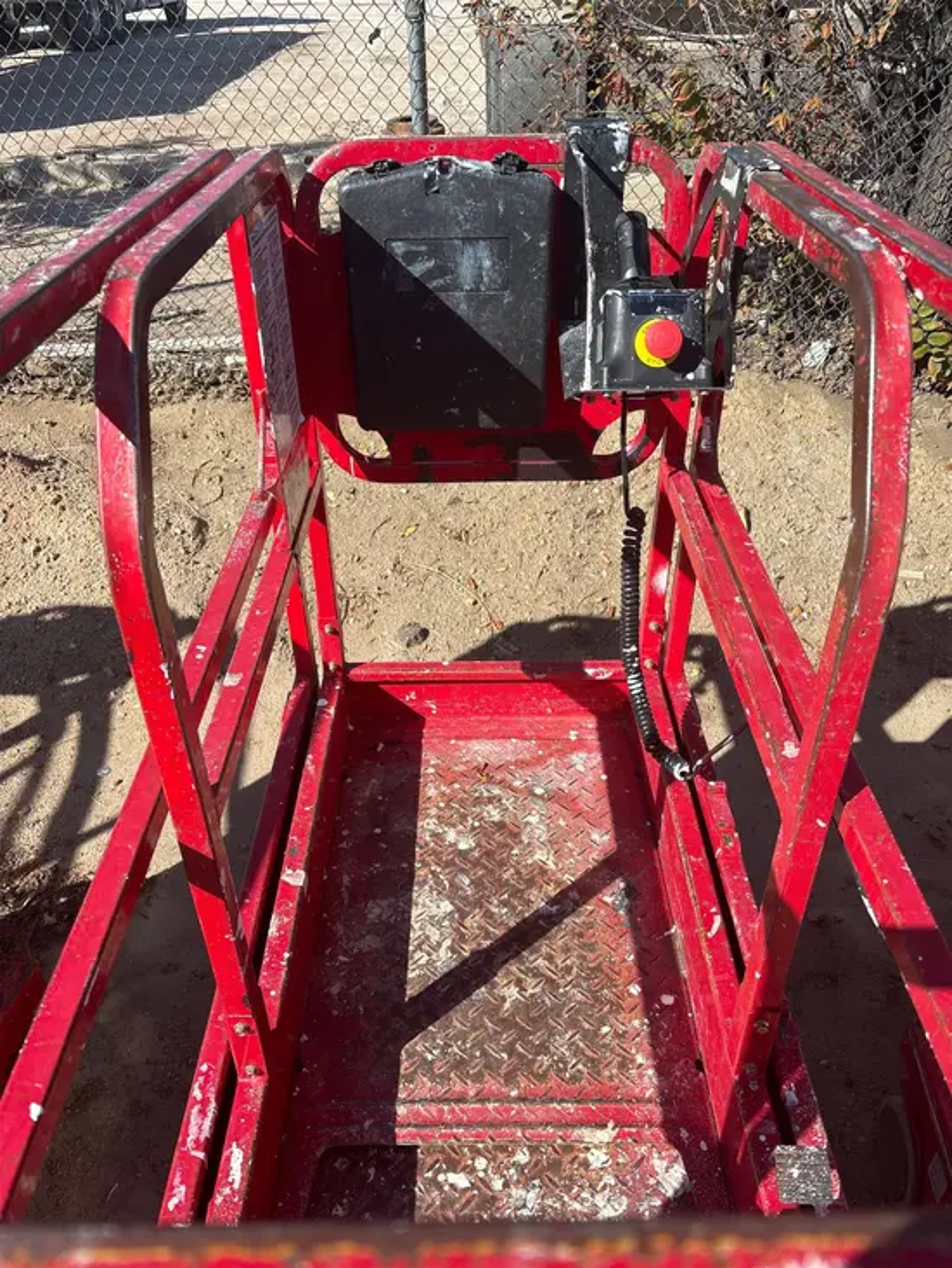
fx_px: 953
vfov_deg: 67.3
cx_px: 476
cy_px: 634
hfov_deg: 53.1
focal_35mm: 26
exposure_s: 1/2242
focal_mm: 5.96
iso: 50
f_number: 1.6
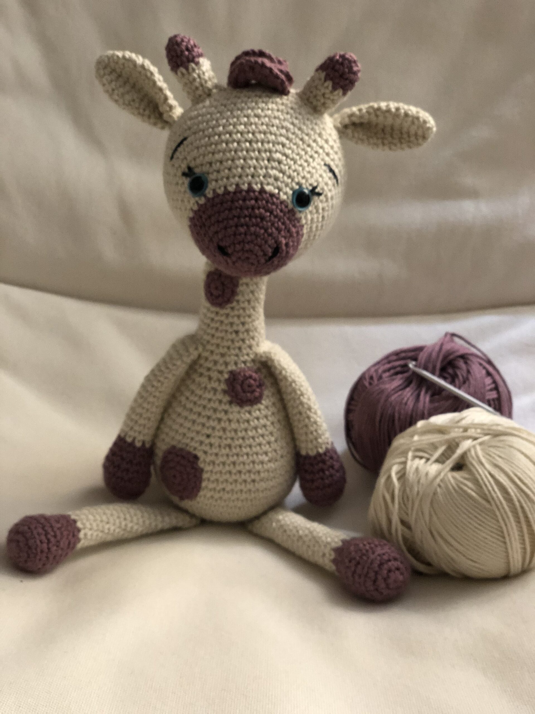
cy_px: 357
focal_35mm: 52
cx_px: 268
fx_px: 1072
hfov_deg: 28.0
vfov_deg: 36.8
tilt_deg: -26.9
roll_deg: -1.8
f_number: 2.4
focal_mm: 6
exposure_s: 1/12
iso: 160
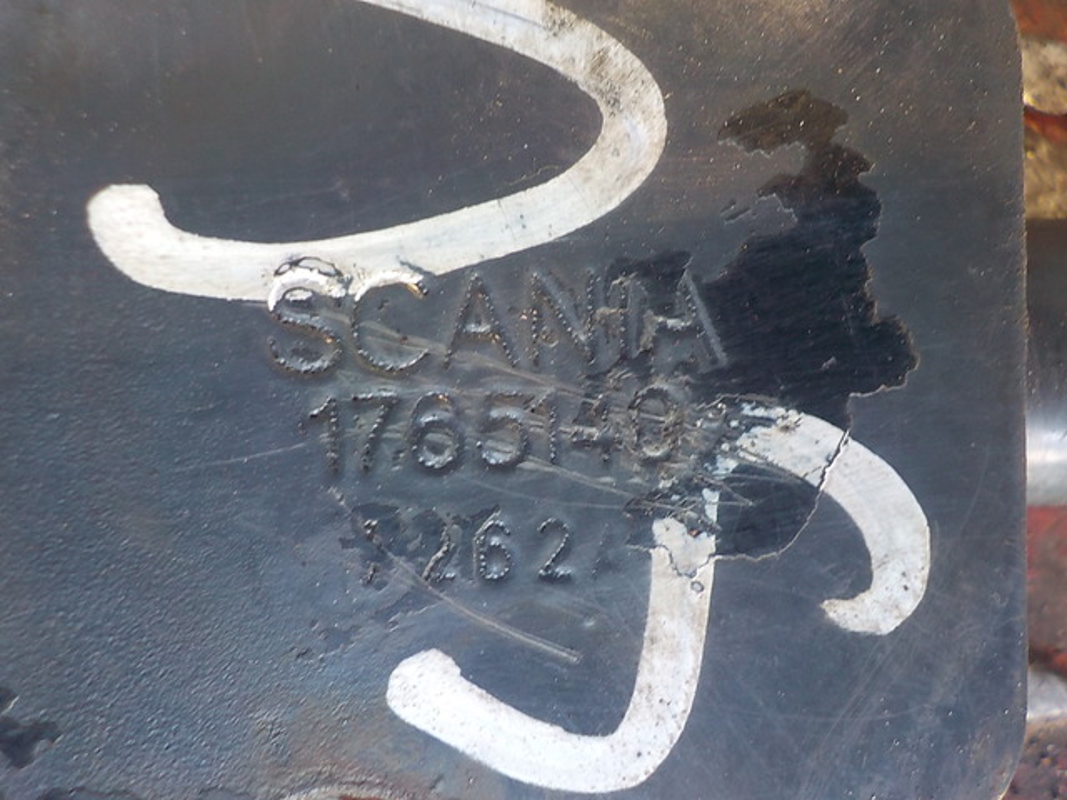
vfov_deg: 46.8
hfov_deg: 60.0
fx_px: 925
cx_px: 534
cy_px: 400
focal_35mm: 30
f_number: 3.3
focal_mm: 4.1
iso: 220
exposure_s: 1/30
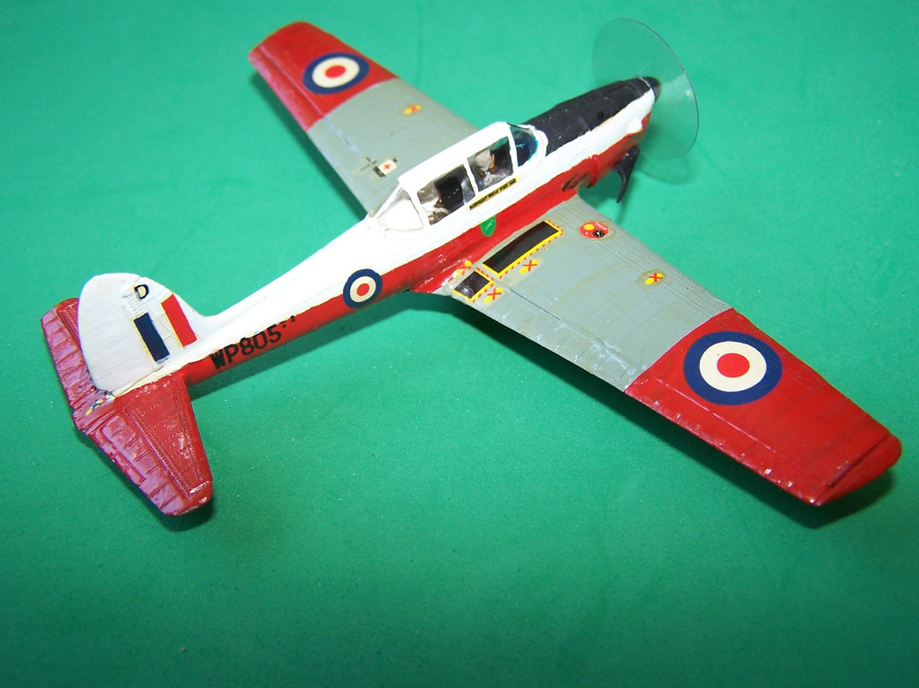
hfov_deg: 47.9
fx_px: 1035
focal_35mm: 39
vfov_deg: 36.8
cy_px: 339
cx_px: 469
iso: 80
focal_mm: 6.3
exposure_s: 1/60
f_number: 2.8
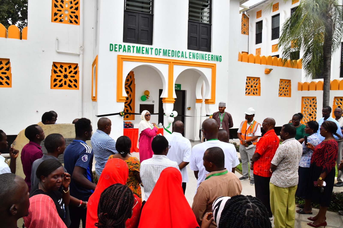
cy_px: 114
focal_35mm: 24
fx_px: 229
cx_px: 172
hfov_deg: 73.8
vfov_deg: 53.1
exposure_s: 1/250
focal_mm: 24
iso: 1000
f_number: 20
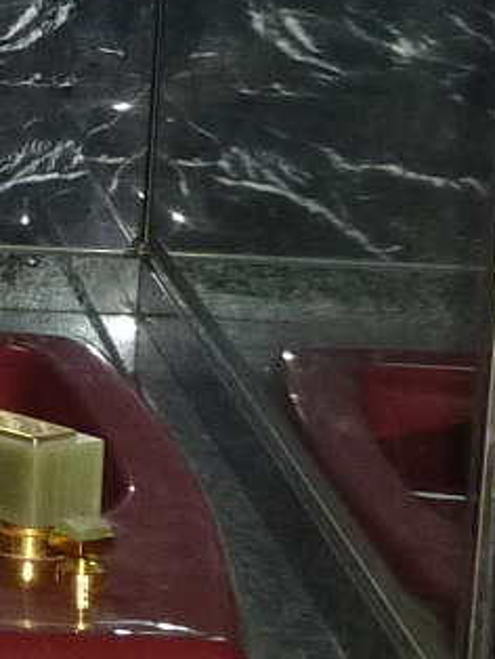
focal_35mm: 163
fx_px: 3104
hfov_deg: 8.6
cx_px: -503
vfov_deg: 12.0
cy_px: 38
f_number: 3.3
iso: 200
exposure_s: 1/30
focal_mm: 4.1
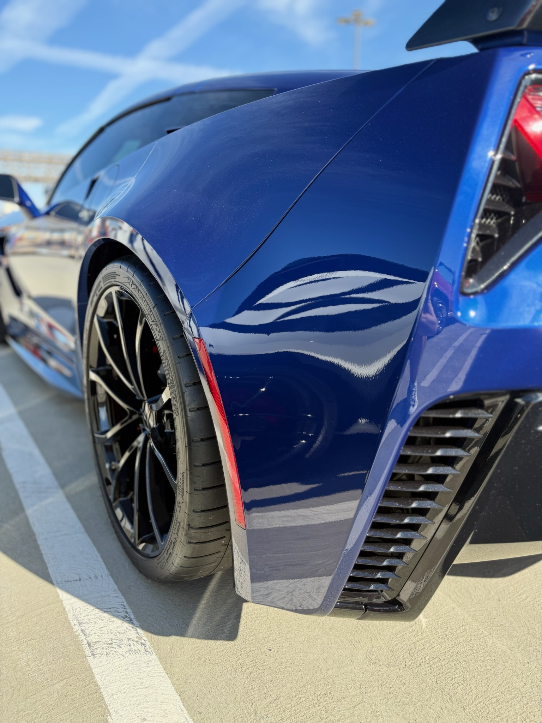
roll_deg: -1.3
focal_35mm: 24
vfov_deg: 71.6
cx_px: 271
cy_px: 362
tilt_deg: -14.2
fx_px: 501
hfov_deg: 56.8
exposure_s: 1/750
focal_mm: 6.76
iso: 100
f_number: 1.78
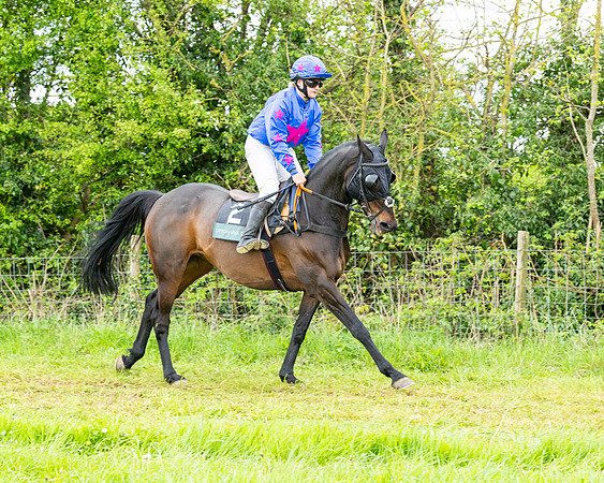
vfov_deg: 12.6
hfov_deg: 15.7
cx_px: 299
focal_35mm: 122
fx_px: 2185
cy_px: 227
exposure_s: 1/400
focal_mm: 82
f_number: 5
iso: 400
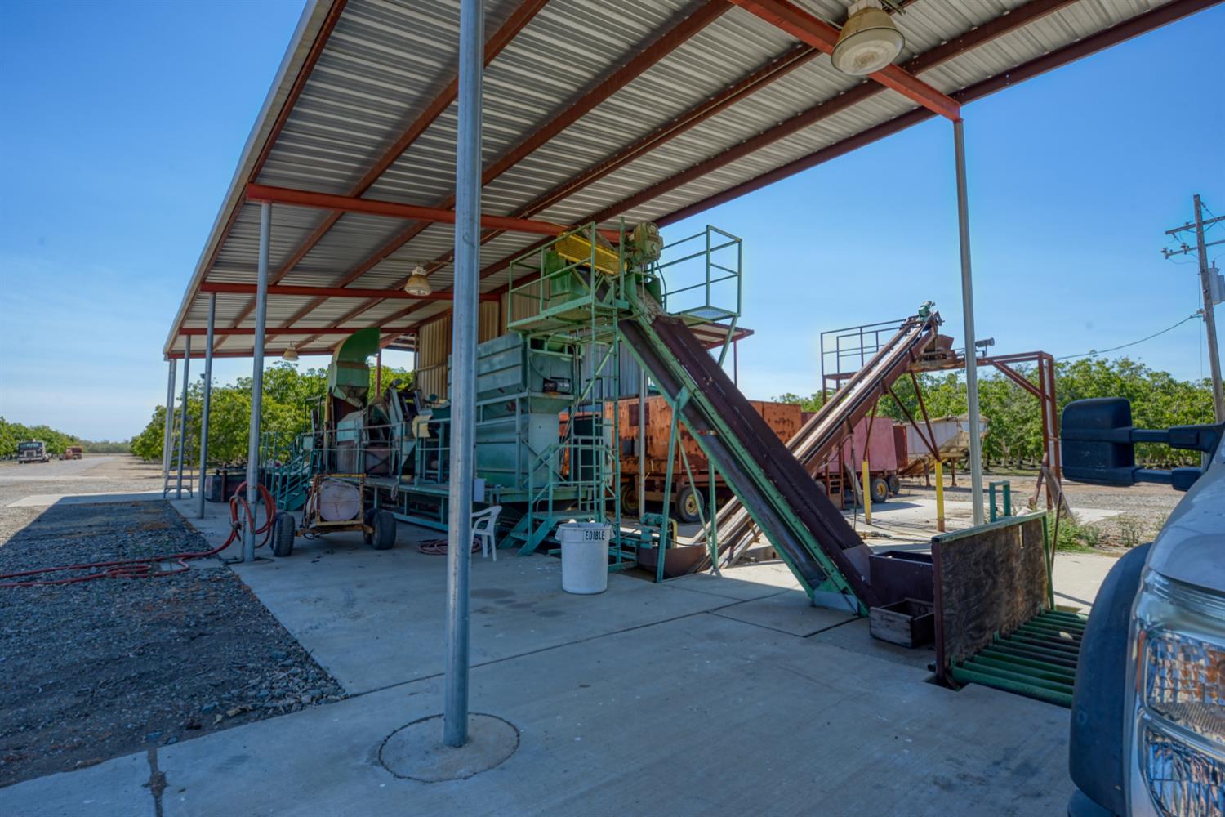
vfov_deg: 70.4
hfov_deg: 93.3
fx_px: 578
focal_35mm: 17
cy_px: 408
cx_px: 612
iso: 400
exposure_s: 1/320
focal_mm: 17
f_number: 10
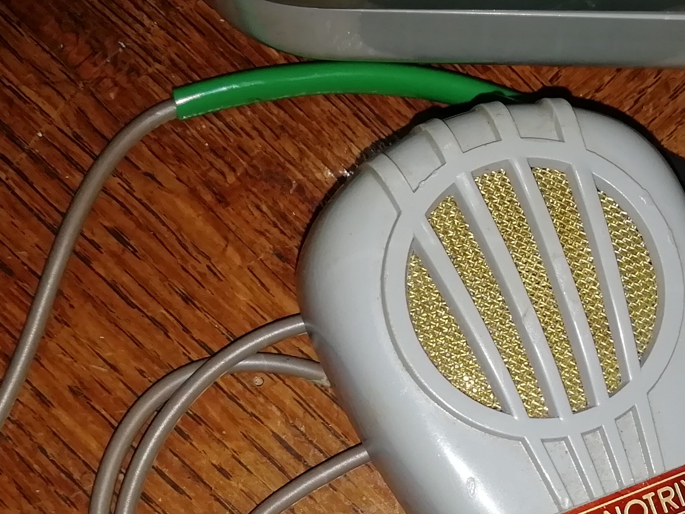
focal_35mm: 70
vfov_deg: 20.7
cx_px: 480
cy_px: 430
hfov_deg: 27.5
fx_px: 1385
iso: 100
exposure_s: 1/100
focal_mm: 3.21
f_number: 2.2
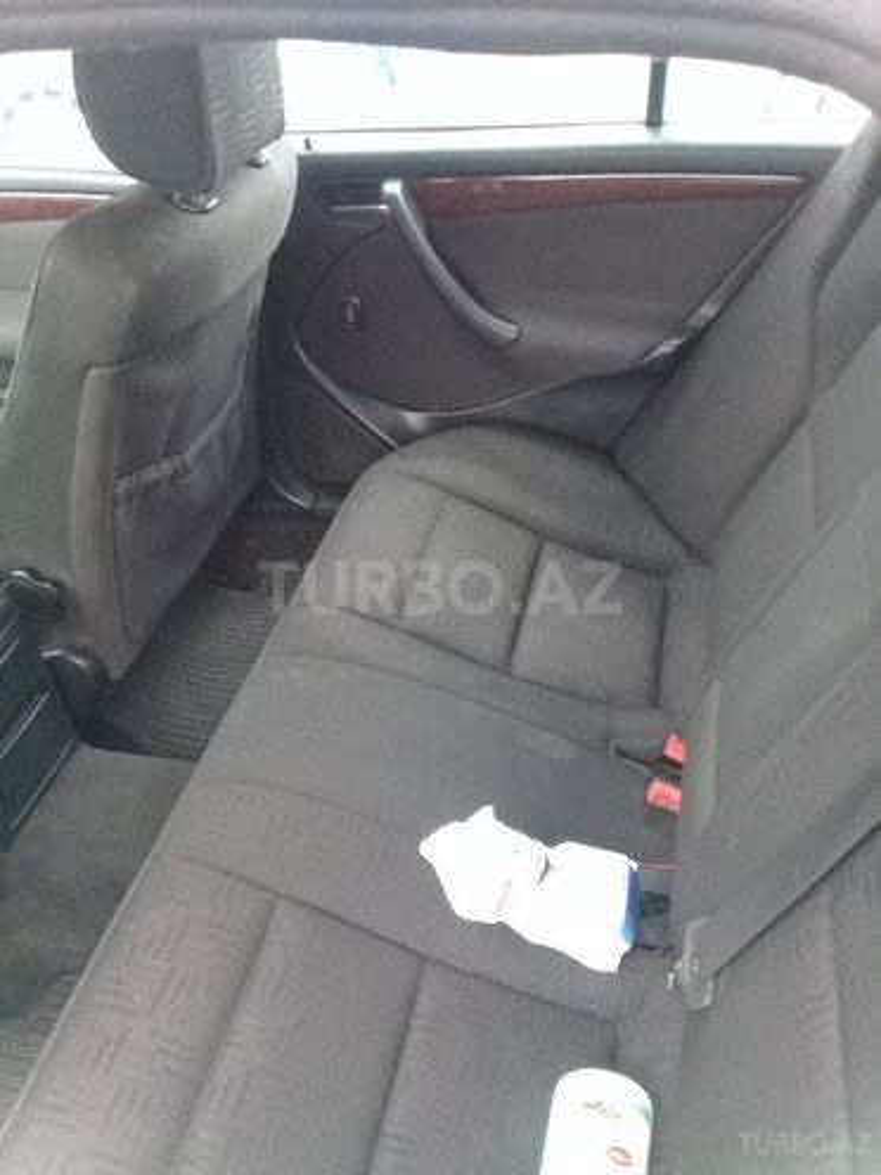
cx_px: 440
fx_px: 1052
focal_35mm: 31
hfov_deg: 45.4
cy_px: 588
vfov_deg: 58.4
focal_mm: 3.3
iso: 200
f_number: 2.2
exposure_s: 1/33
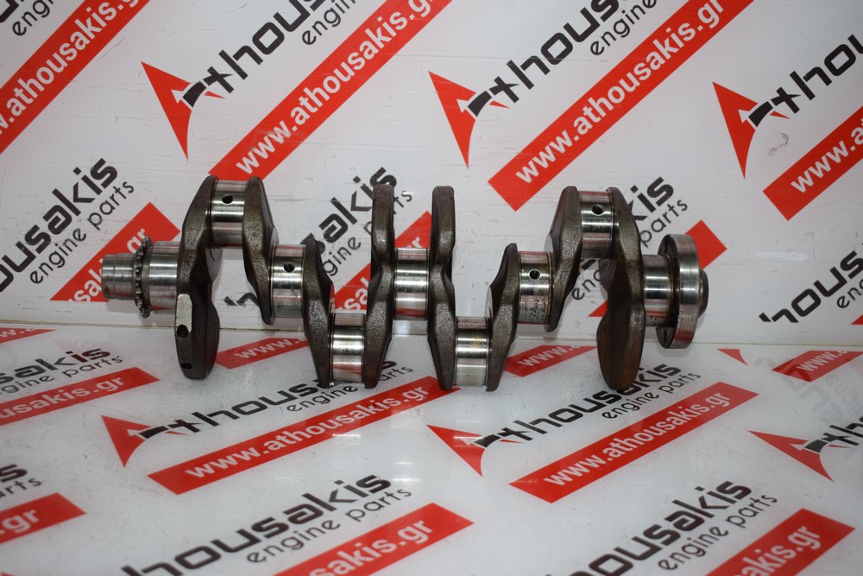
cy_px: 288
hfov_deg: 42.3
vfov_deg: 29.0
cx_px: 432
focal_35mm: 46
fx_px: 1115
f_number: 4.2
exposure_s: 1/200
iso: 500
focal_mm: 31
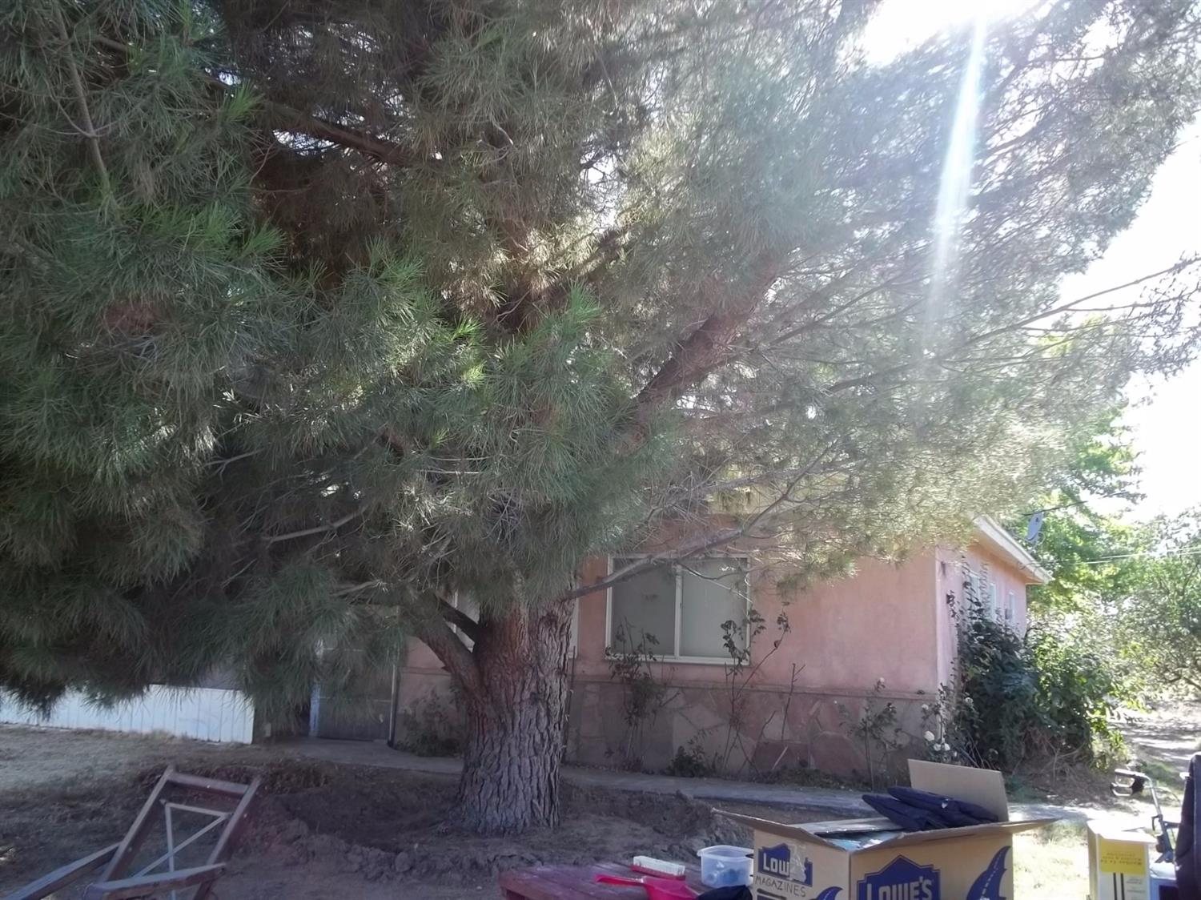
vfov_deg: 44.1
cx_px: 600
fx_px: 1110
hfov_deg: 56.8
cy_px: 450
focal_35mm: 32
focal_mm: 5.7
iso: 64
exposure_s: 1/125
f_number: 2.9
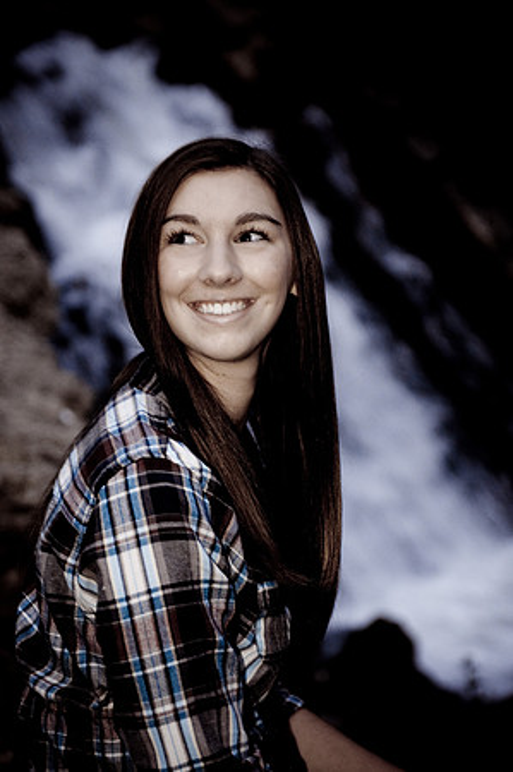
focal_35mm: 105
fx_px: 2249
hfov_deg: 13.0
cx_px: 256
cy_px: 386
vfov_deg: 19.5
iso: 400
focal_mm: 70
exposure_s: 1/60
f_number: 2.8
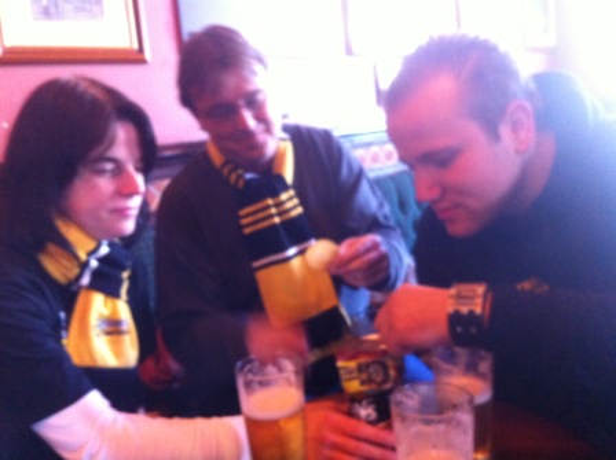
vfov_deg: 40.6
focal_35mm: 35
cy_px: 230
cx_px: 308
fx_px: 622
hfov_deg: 52.7
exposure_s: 1/15
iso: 500
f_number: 2.8
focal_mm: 3.85
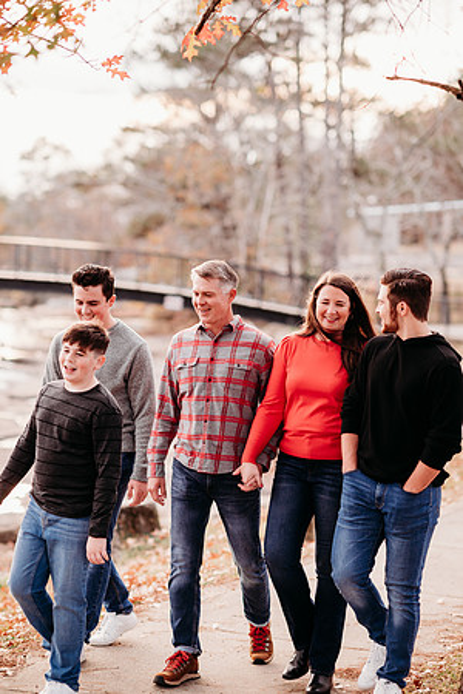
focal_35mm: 85
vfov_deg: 23.9
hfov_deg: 16.1
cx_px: 232
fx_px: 1640
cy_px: 347
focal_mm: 85
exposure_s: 1/400
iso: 320
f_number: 2.2
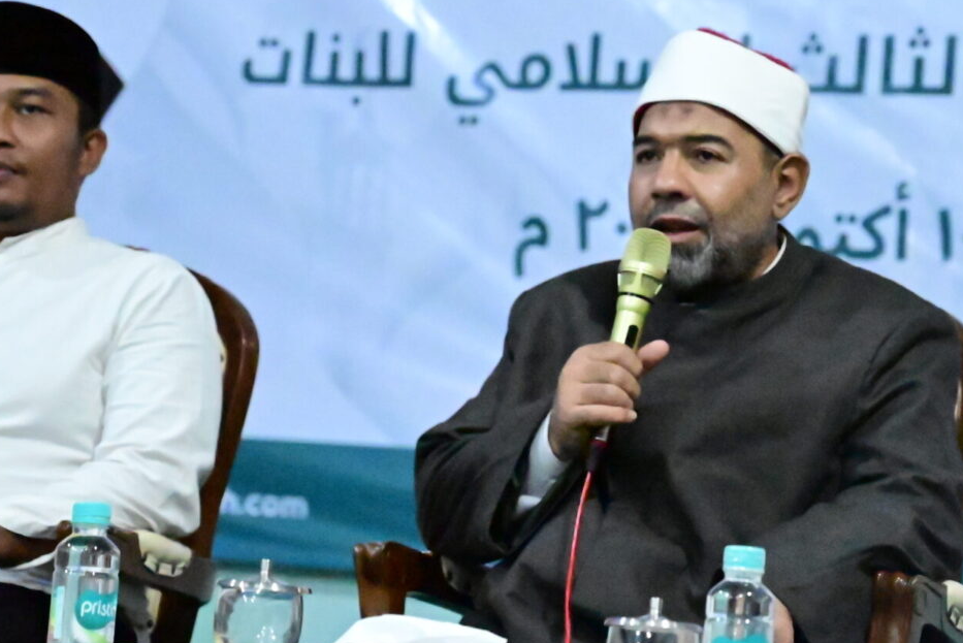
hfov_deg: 14.2
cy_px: 417
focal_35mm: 144
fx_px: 3854
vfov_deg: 9.5
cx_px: 630
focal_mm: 70
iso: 40000
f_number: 4
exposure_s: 1/250
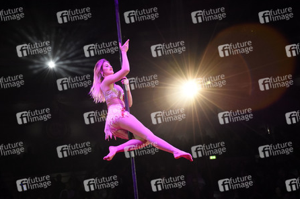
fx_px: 707
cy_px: 100
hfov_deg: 23.9
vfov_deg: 16.0
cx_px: 150
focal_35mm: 85
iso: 3200
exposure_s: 1/160
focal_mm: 56
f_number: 6.3
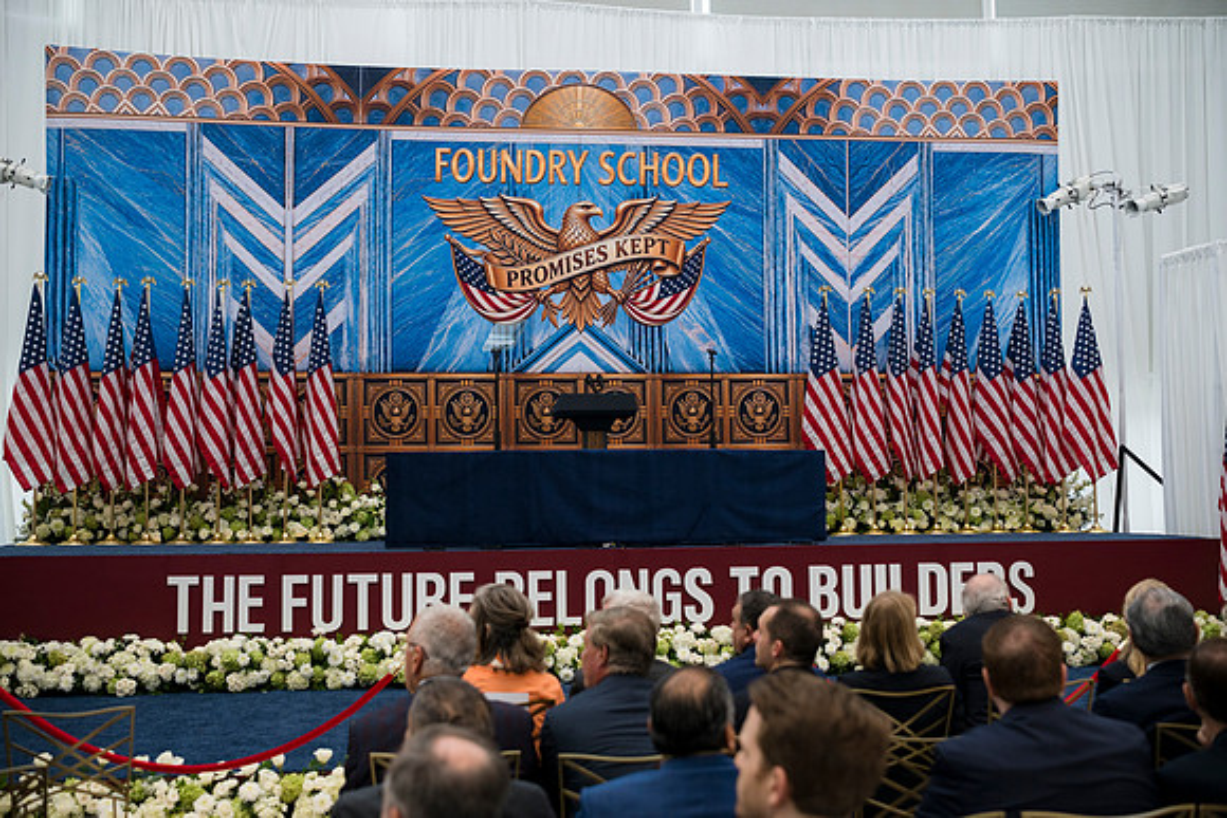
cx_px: 614
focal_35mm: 35
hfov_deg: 54.4
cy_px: 409
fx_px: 1193
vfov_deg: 37.9
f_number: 2.8
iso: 400
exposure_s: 1/200
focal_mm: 35
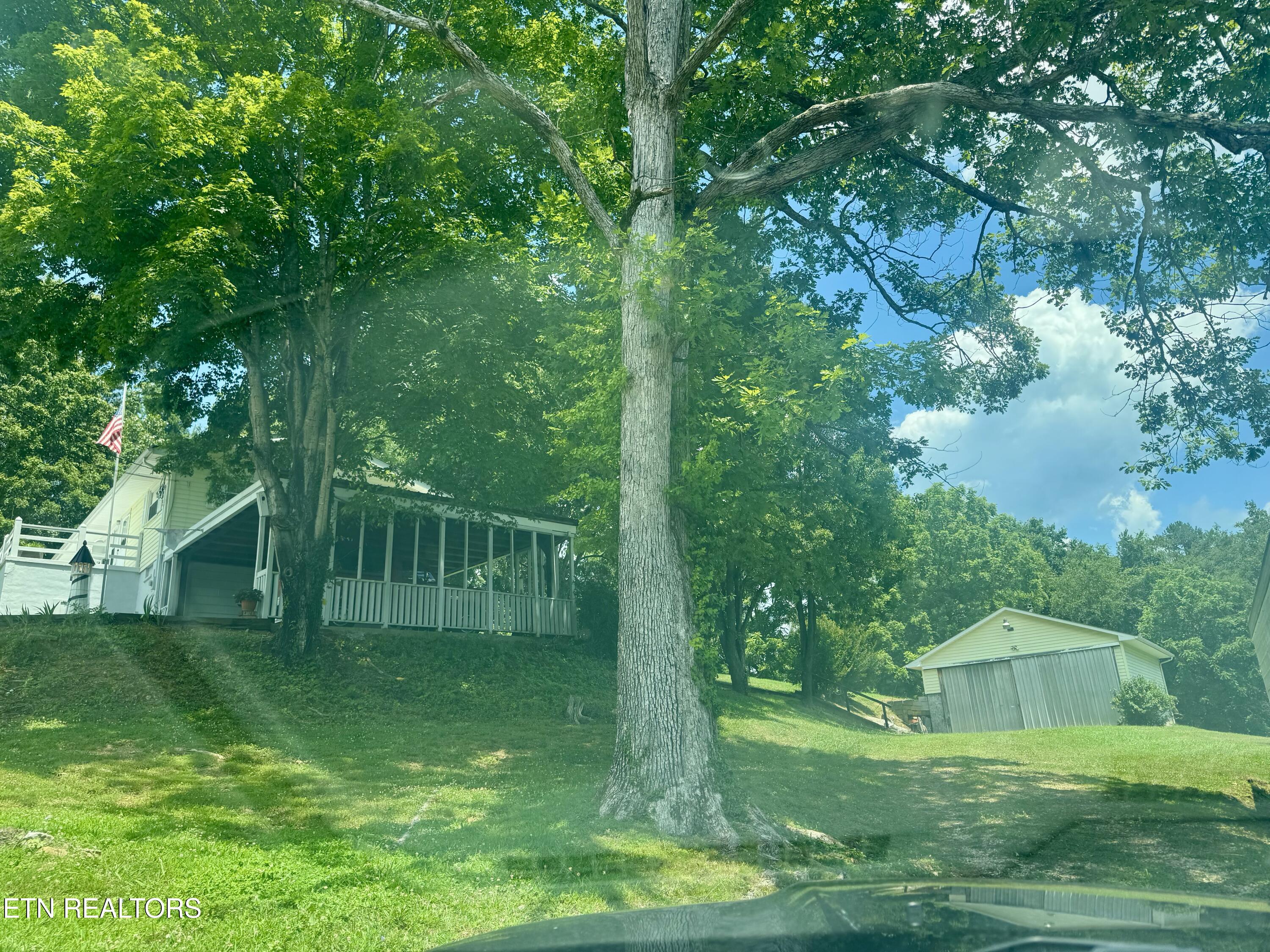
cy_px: 476
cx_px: 635
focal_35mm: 24
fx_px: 881
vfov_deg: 56.8
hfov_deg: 71.6
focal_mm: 6.76
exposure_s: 1/1456
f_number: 1.78
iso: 80
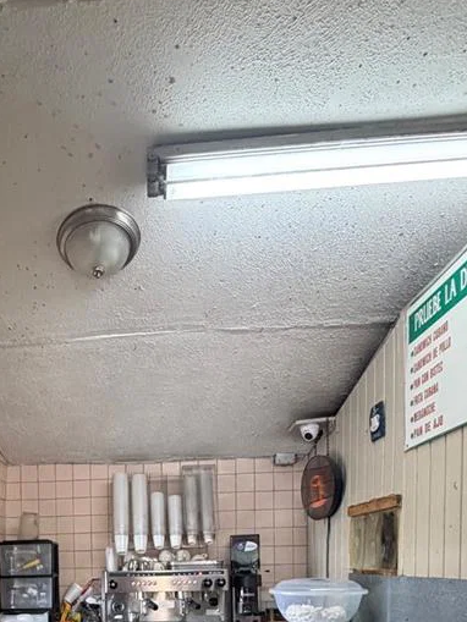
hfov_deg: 40.5
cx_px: 68
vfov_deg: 47.8
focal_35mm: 33
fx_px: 593
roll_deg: +0.4
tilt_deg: -1.3
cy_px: 593
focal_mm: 2.22
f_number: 2.2
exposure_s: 1/60
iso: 250
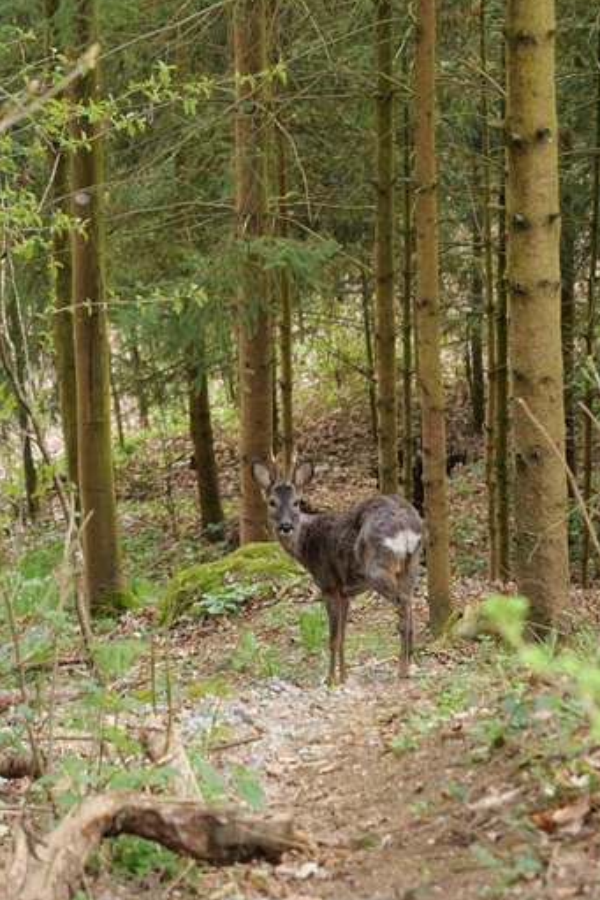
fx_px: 4878
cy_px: 325
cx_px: 216
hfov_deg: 7.0
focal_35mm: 195
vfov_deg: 10.5
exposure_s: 1/125
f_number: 4
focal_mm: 60
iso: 640
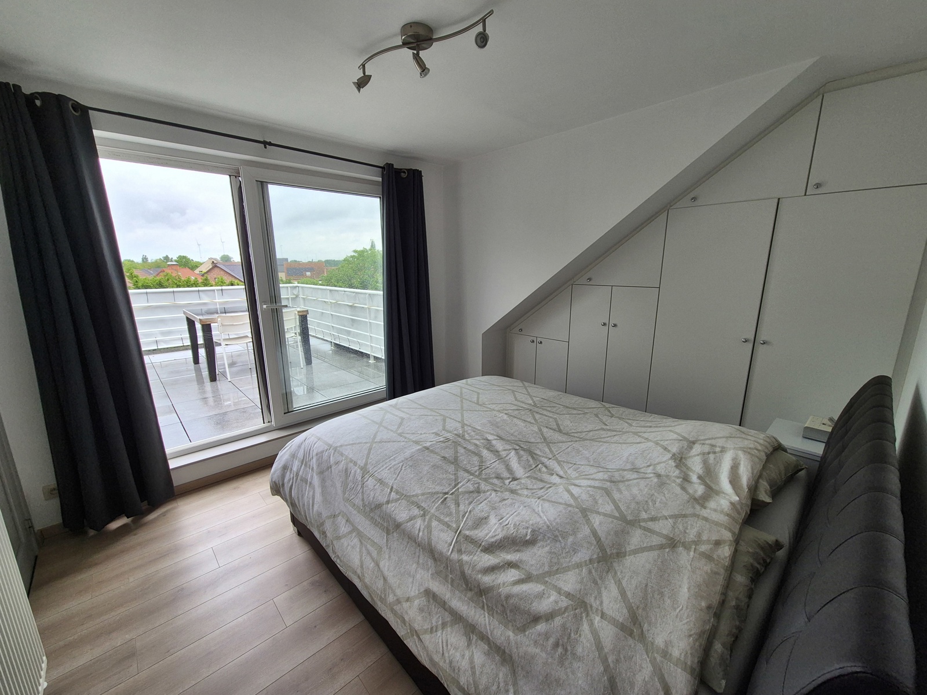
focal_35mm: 13
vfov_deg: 89.9
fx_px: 348
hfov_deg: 106.2
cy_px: 348
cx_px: 464
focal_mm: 2.2
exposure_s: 1/297
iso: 50
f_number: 2.2
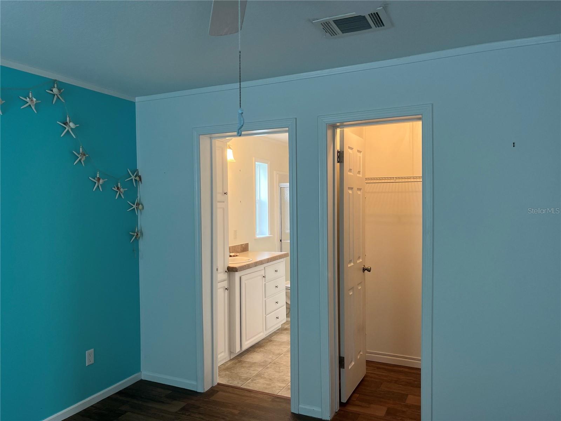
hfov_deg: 67.3
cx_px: 280
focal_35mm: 26
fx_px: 421
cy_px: 210
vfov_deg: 53.1
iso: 100
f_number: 1.6
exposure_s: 1/60
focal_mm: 5.1
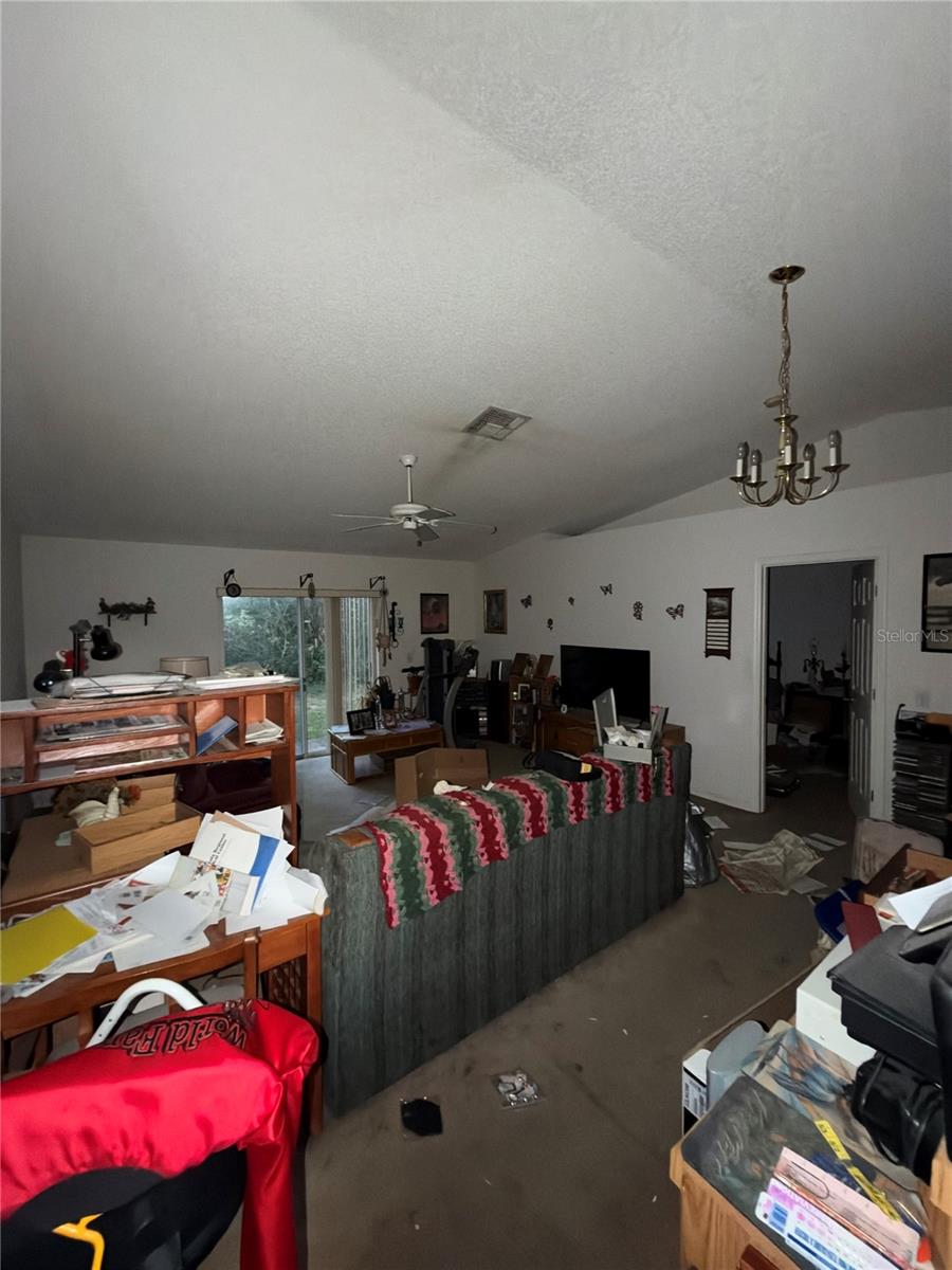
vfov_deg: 102.1
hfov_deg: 85.7
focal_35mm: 14
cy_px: 635
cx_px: 476
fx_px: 513
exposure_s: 1/16
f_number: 2.2
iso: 1000
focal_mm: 2.22
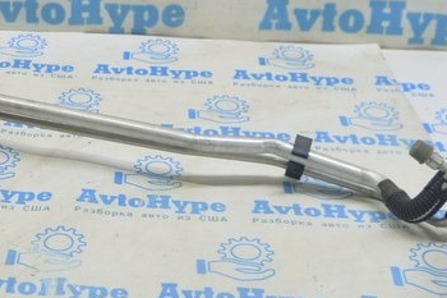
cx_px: 40
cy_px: 24
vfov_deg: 17.0
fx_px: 980
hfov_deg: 24.9
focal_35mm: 79
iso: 400
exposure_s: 1/50
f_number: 3.5
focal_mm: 18
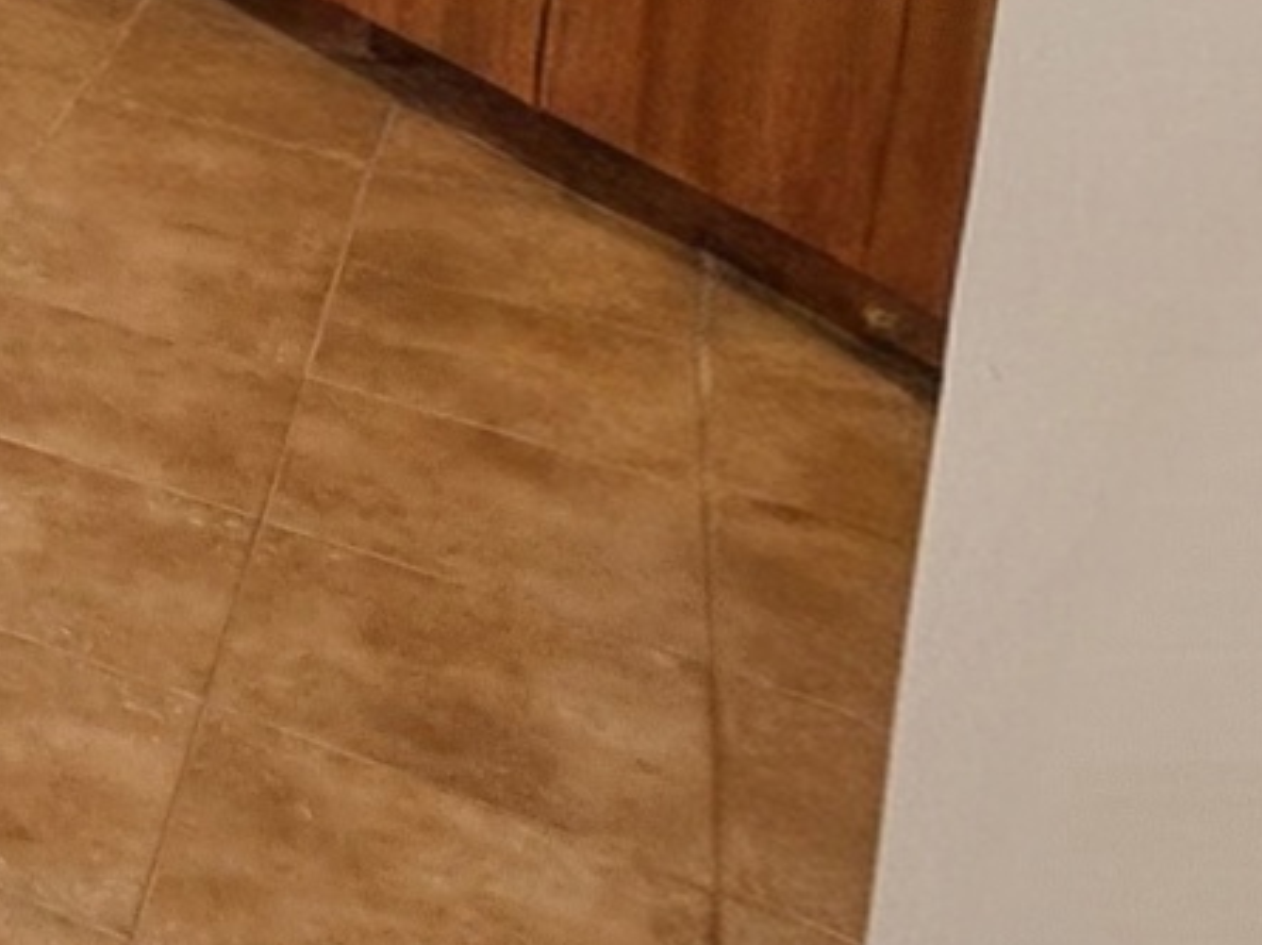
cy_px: -586
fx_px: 2041
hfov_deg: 20.3
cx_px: -1152
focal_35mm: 56
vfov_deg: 20.9
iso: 320
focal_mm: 2.2
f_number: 2.2
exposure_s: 1/40
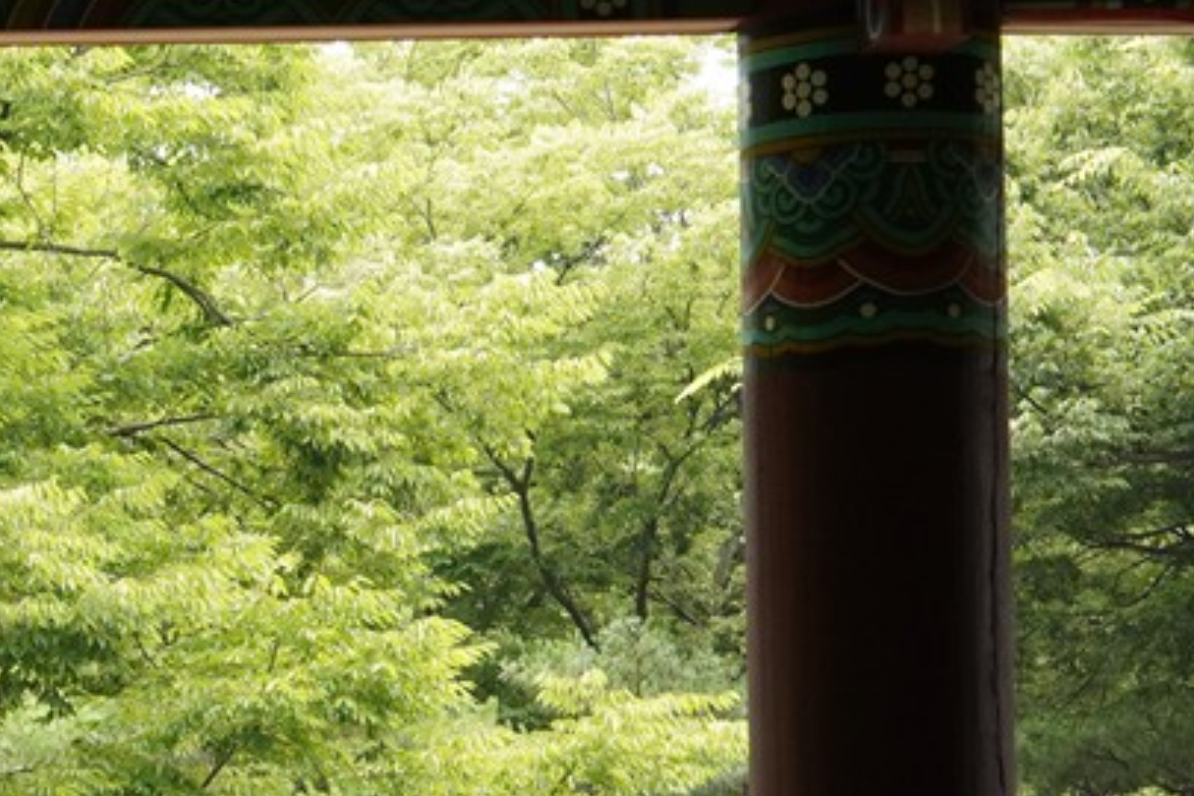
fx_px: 5737
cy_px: 631
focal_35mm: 173
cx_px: -439
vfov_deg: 7.9
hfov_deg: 11.5
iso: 800
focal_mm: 35
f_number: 8
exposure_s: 1/200
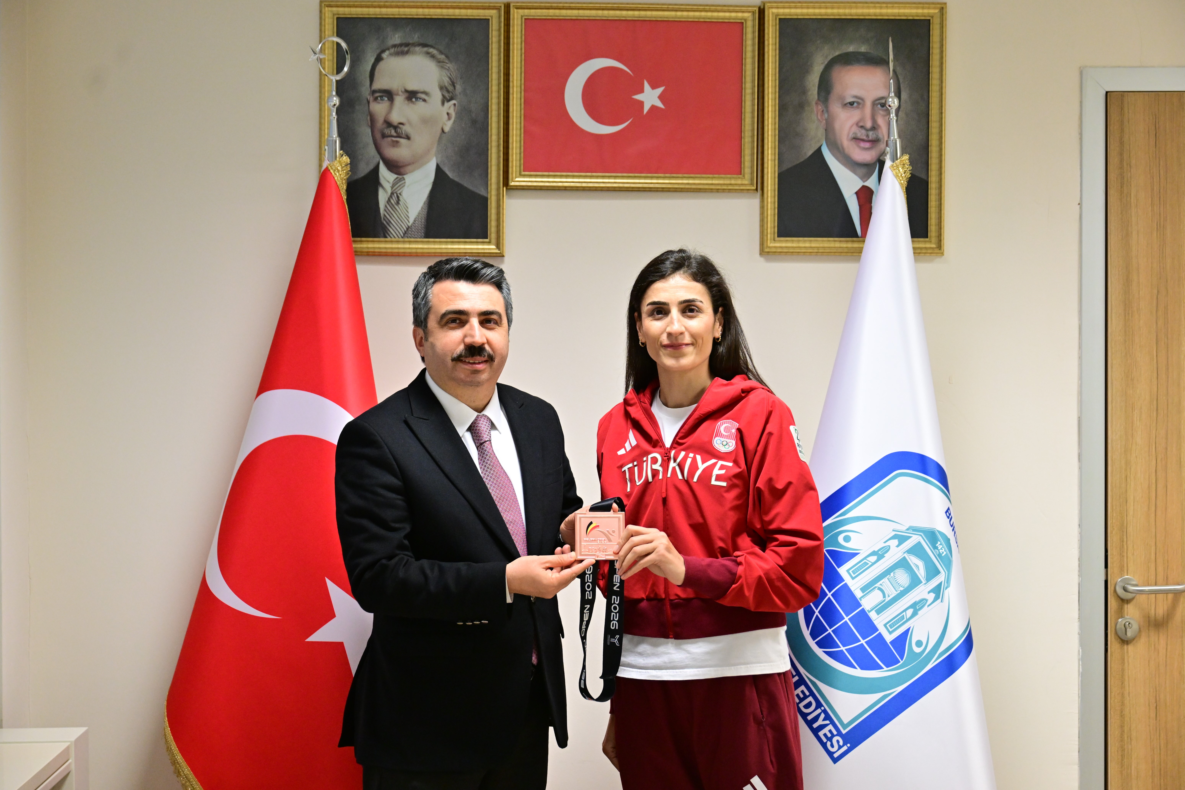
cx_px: 592
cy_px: 395
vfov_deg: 24.6
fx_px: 1810
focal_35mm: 55
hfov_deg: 36.2
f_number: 4
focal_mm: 55
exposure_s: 1/250
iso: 3200
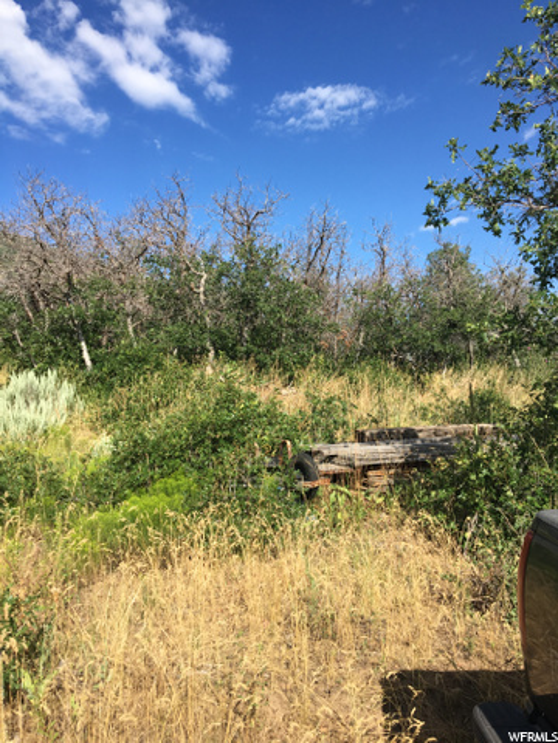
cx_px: 279
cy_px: 372
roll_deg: +2.4
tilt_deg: +2.8
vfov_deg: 61.7
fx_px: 623
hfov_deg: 48.2
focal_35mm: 29
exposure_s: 1/1221
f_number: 2.2
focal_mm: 4.15
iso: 25
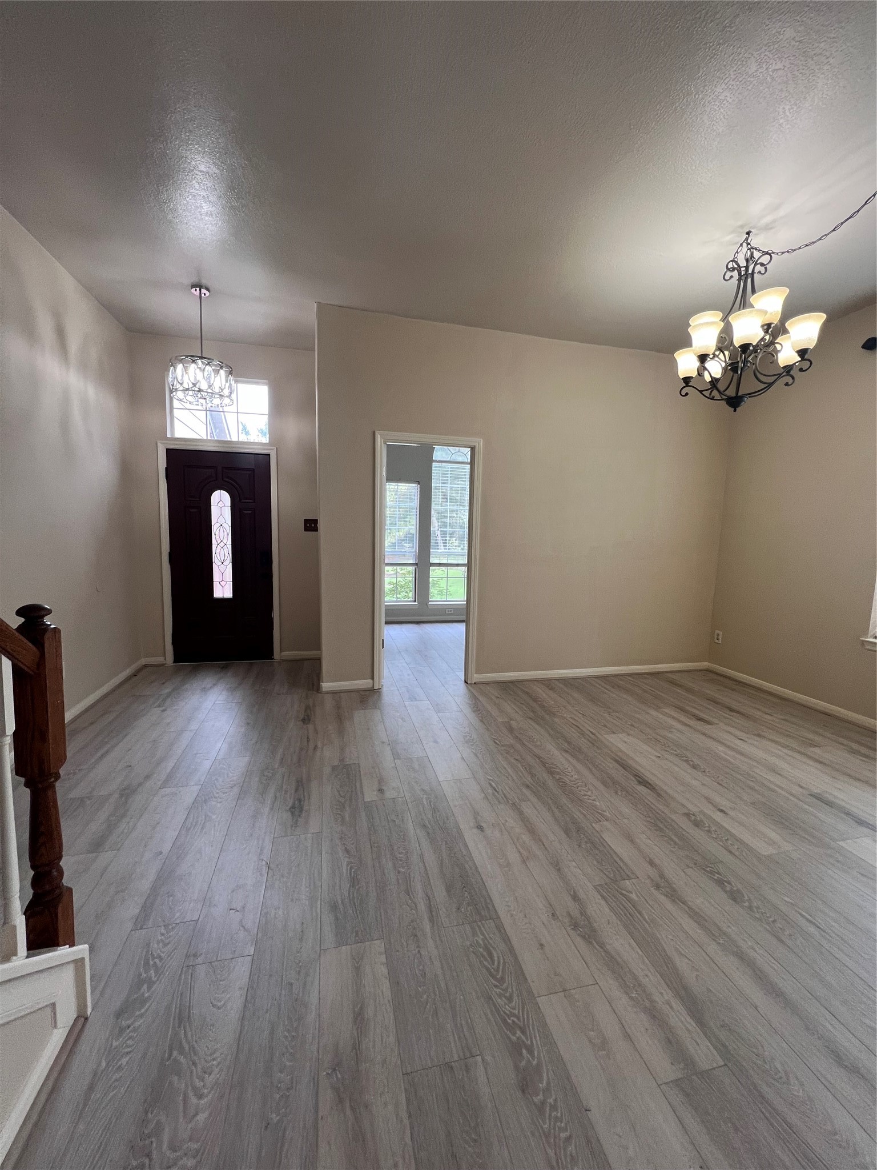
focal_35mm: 13
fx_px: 439
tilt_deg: -7.2
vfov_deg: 106.2
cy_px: 585
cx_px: 438
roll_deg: -2.1
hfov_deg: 89.9
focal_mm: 1.57
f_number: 1.8
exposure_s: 1/120
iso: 100
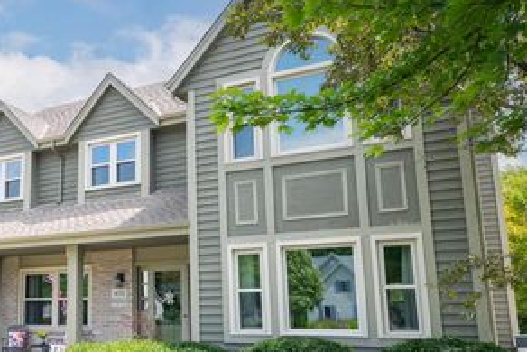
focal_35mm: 41
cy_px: 208
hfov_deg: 45.5
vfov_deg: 32.6
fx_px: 600
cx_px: 121
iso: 320
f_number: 8
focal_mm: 24
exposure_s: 1/320
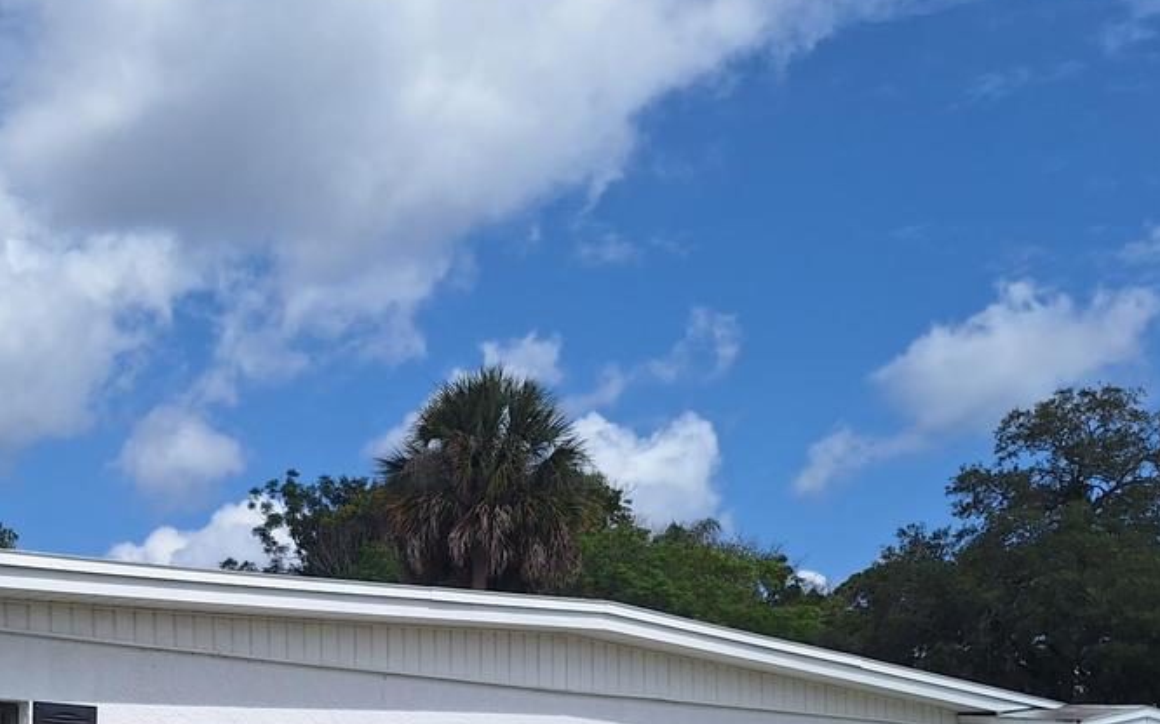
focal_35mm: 50
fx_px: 1580
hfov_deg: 38.8
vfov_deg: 23.6
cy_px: 867
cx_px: 238
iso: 40
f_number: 1.8
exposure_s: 1/4367
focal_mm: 5.54
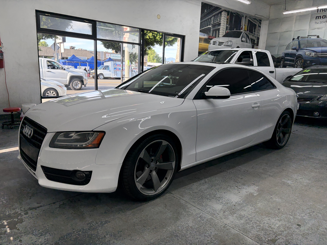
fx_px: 246
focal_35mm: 26
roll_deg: -3.0
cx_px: 164
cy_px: 122
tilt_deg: -12.5
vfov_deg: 53.1
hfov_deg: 67.3
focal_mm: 5.96
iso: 64
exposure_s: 1/182
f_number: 1.6
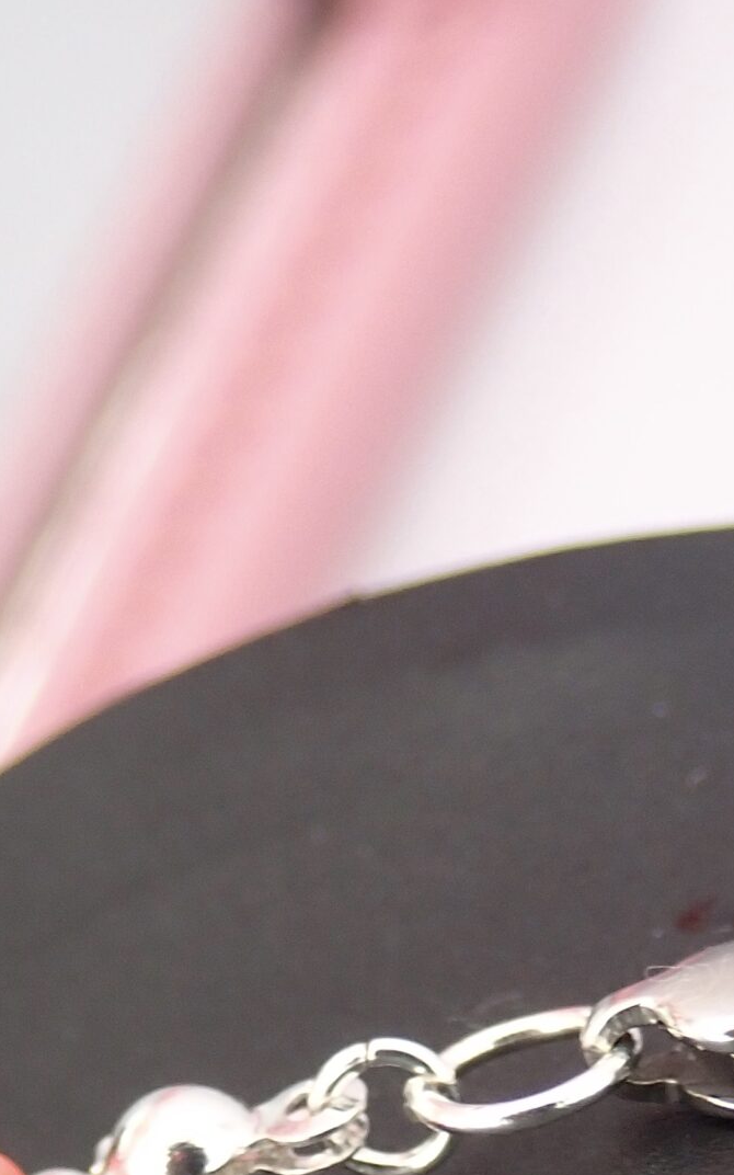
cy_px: 1243
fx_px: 5025
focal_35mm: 157
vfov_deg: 13.1
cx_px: 926
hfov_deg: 8.3
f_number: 3.6
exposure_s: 1/60
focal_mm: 11.09
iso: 200
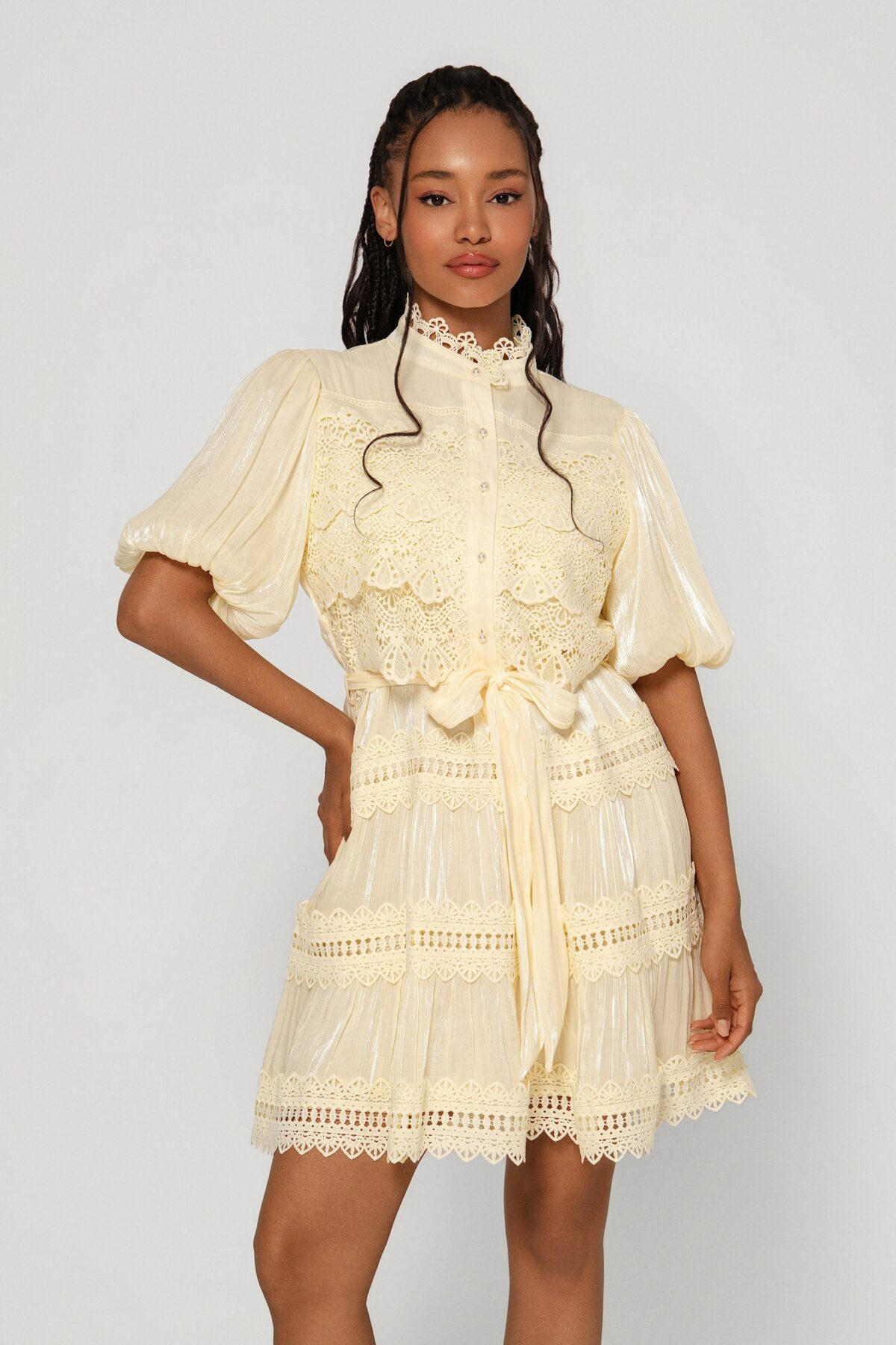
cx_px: 448
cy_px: 672
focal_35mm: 93
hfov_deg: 14.7
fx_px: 3472
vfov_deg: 21.9
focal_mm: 93
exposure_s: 1/100
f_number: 9
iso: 100
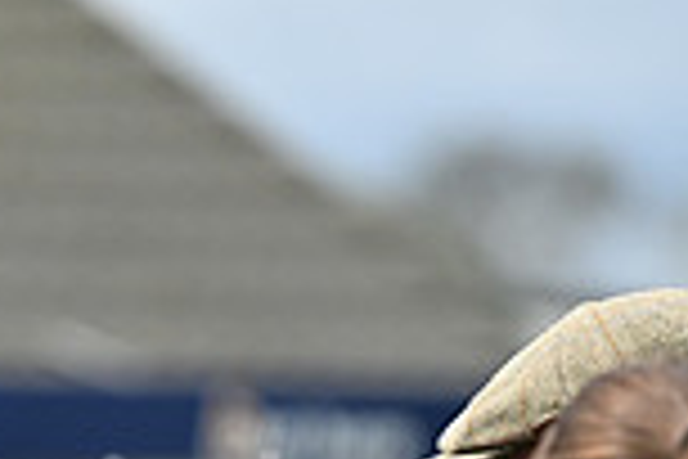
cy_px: 826
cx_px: 157
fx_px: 14447
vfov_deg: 1.8
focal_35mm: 756
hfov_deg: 2.7
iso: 800
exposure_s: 1/8000
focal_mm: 200
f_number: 3.5
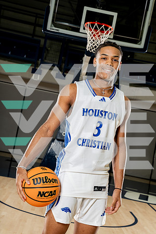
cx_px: 78
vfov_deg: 35.1
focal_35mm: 57
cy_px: 117
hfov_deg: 23.8
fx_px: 370
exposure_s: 1/250
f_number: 7.1
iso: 640
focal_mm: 57
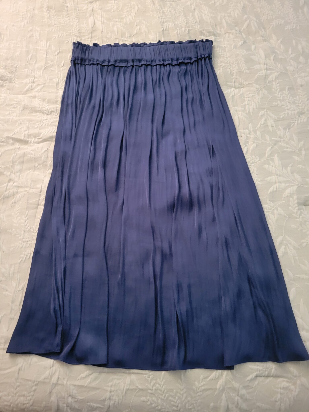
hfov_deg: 53.1
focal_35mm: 26
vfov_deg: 67.3
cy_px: 206
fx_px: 309
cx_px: 154
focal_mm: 5.4
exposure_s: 1/24
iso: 1000
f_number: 1.8
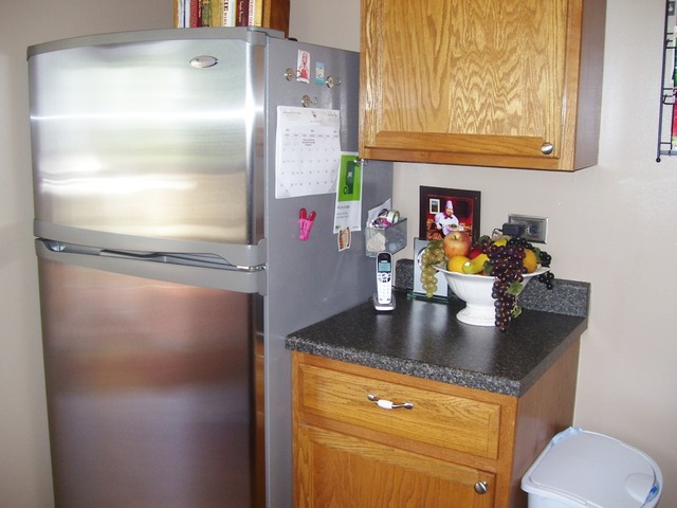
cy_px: 254
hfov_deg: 51.4
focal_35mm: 36
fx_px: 704
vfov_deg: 39.7
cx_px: 338
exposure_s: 1/60
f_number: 2.7
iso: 80
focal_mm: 6
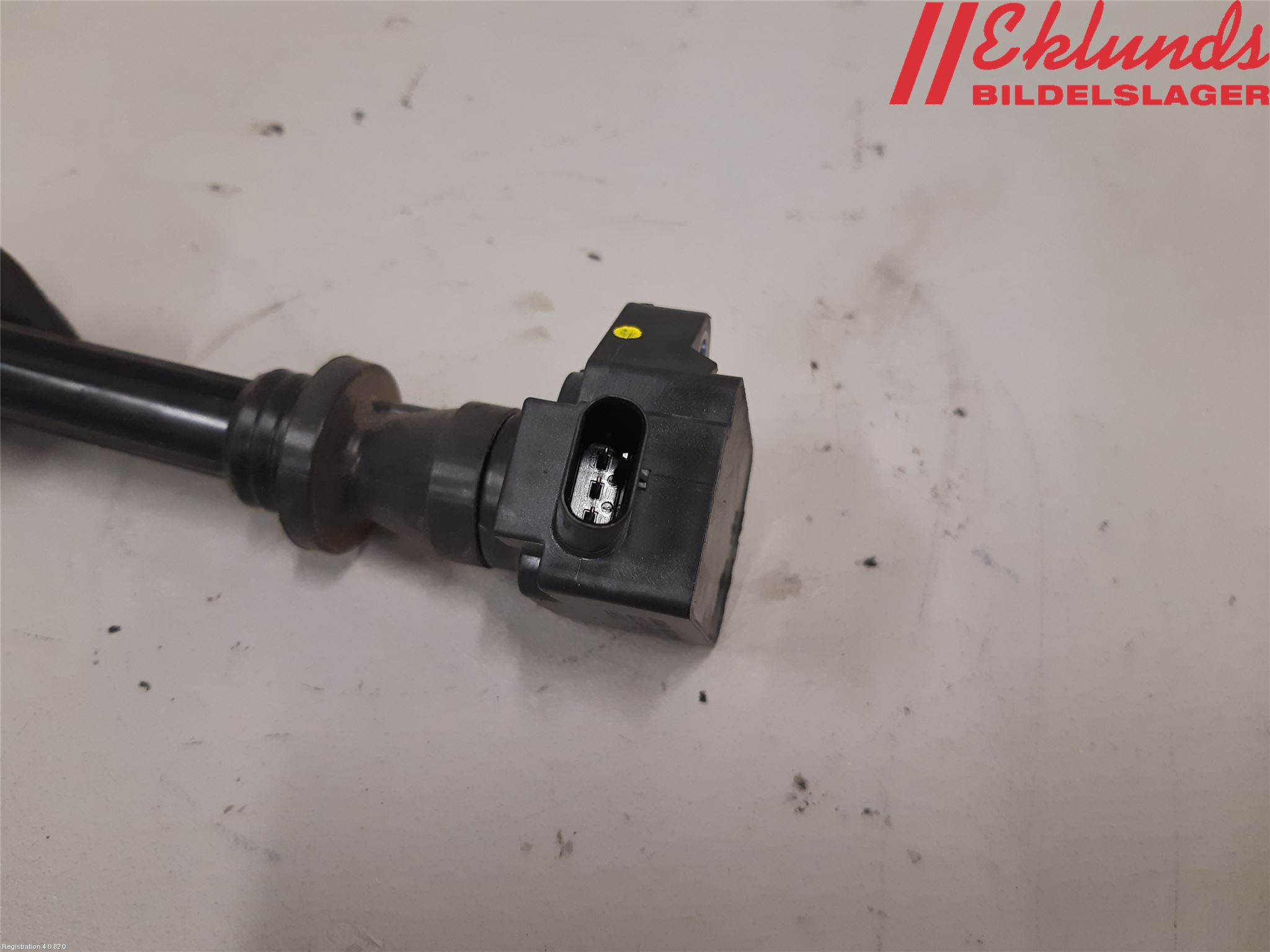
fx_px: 954
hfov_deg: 67.3
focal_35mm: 26
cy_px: 476
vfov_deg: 53.1
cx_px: 635
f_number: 1.7
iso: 125
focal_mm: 3.93
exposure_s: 1/50
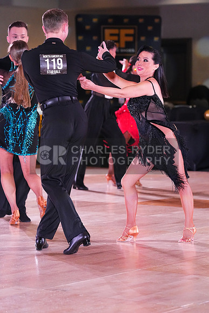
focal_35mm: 133
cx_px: 104
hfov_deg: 10.3
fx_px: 1157
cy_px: 156
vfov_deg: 15.4
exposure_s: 1/400
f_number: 4.5
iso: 8000
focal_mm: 133
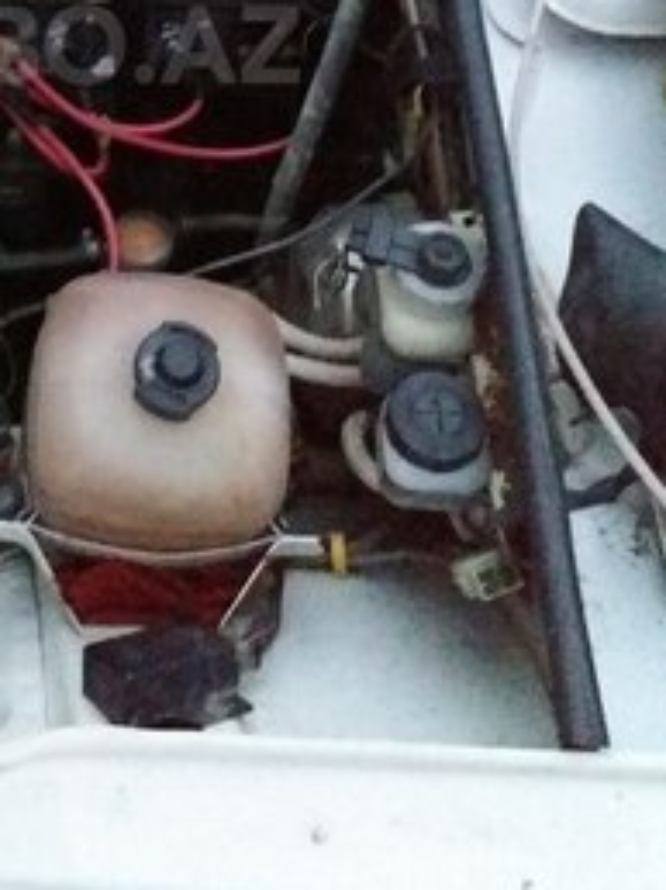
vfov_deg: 34.2
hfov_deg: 26.8
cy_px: 45
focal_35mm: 52
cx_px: 35
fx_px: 1336
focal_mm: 3.6
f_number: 1.9
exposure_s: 1/17
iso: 2000
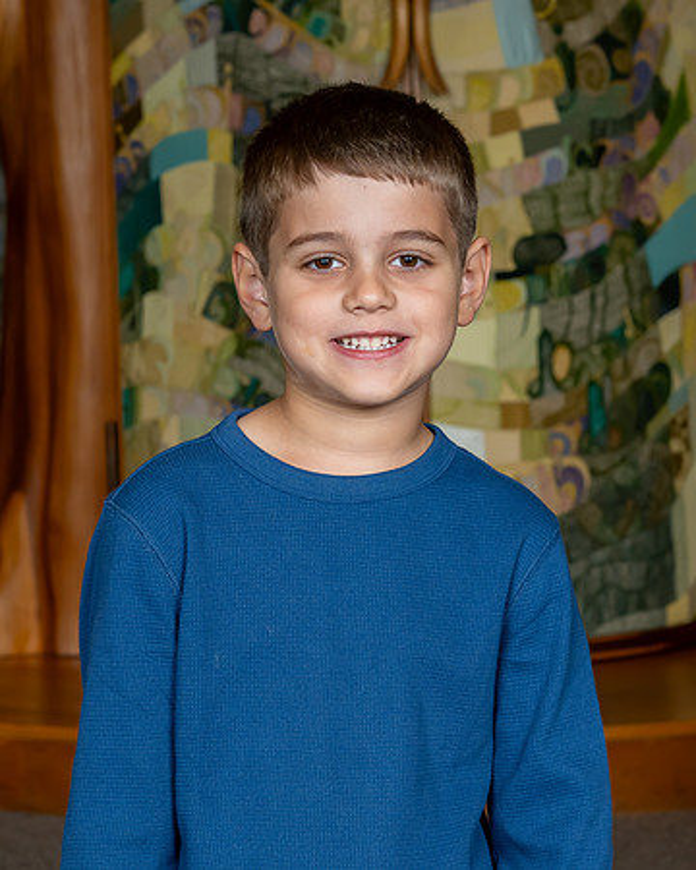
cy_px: 438
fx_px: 2654
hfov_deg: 14.9
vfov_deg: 18.6
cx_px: 487
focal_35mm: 103
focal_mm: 53
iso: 500
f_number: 7.1
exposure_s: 1/200
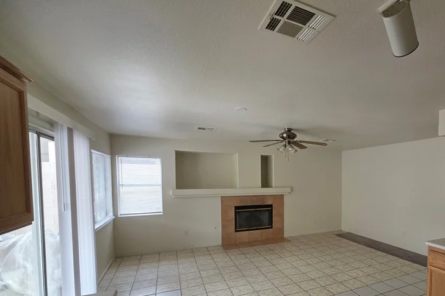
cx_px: 308
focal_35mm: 19
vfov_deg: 63.3
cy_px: 192
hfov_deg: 83.0
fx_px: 235
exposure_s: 1/120
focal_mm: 2.2
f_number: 1.9
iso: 80
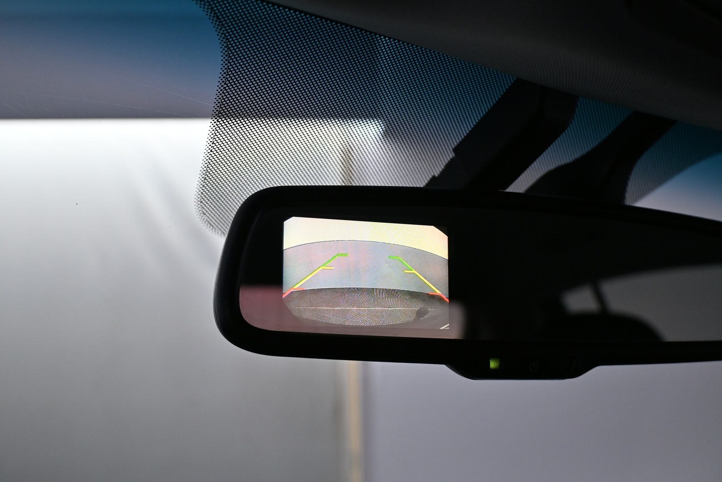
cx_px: 361
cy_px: 241
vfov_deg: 32.4
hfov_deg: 47.2
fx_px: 827
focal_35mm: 41
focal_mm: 27.5
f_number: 4.5
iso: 500
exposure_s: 1/125
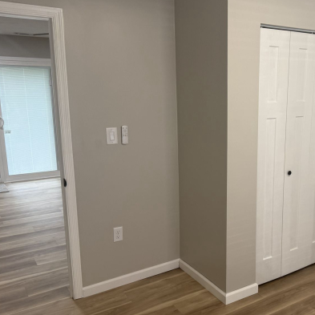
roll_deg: +0.1
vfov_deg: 46.0
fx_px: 371
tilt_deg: -12.6
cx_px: 229
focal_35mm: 36
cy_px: 170
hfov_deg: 44.8
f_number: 1.78
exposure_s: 1/120
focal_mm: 6.76
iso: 80
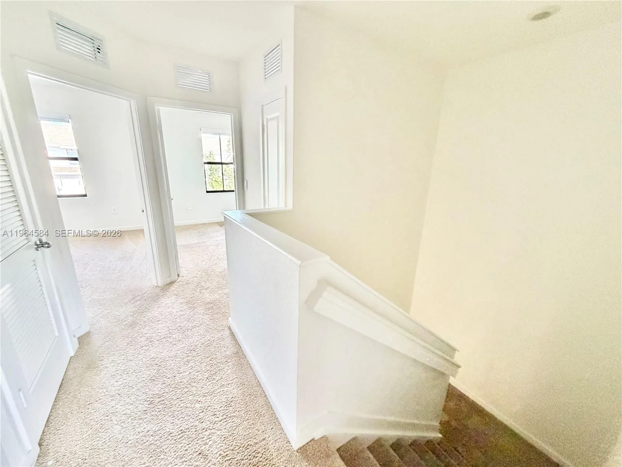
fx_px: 252
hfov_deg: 102.1
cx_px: 311
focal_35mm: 14
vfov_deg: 85.7
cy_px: 234
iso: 400
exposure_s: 1/60
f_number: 2.2
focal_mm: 2.22
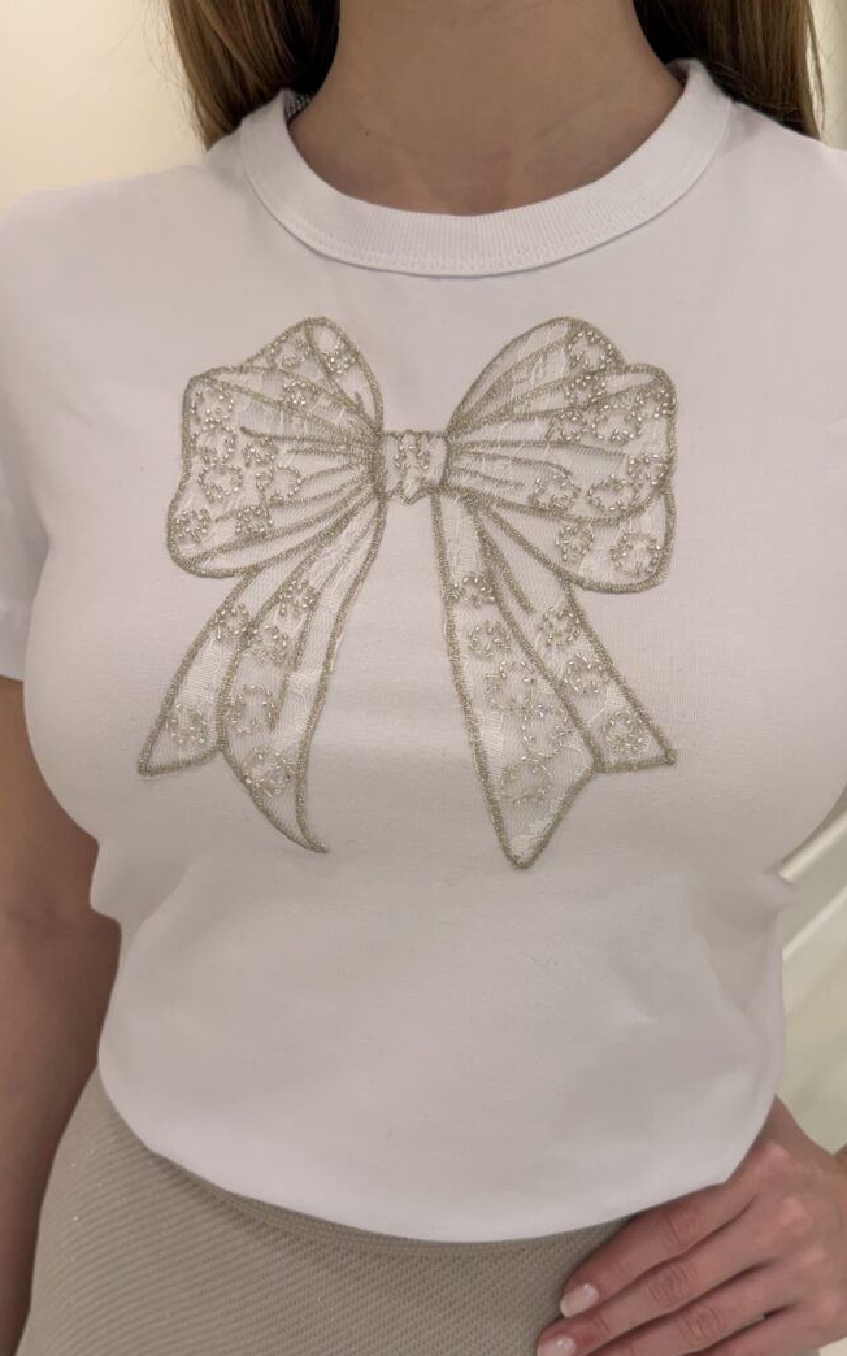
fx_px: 961
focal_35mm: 26
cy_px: 670
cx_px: 430
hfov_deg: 47.6
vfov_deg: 70.4
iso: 80
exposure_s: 1/120
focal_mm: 6.76
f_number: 1.78
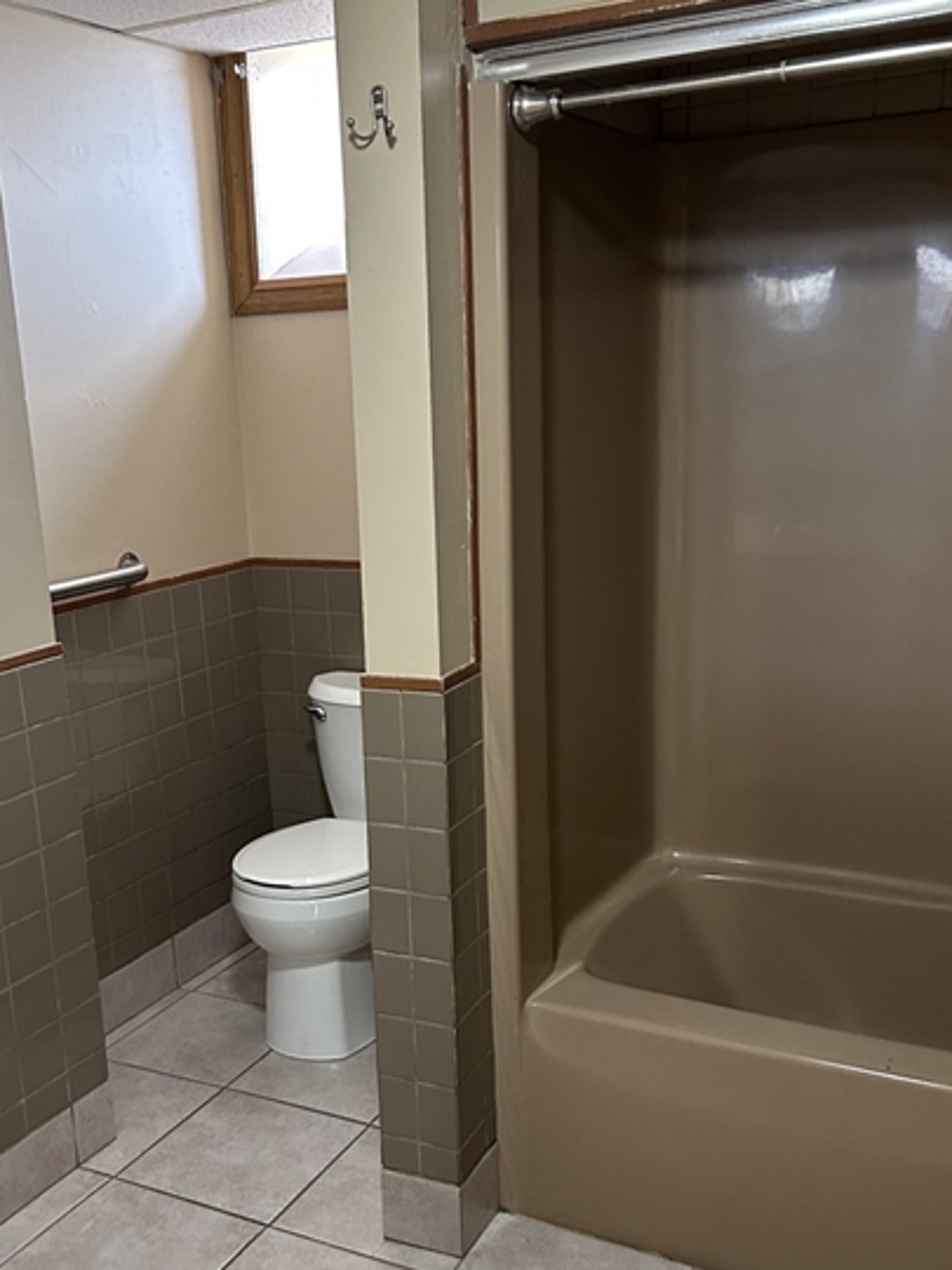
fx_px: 1357
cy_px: 750
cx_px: 402
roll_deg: +0.6
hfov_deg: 38.6
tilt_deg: -11.7
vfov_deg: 49.9
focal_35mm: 37
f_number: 1.5
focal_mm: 5.7
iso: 320
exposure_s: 1/60
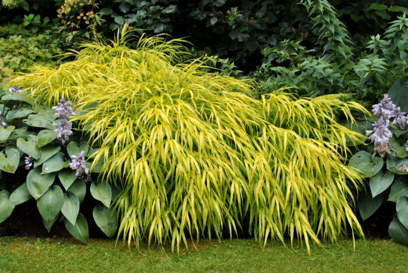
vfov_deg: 28.2
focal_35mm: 48
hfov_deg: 41.1
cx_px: 204
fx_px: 545
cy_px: 136
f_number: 5.6
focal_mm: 32
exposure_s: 1/125
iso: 140
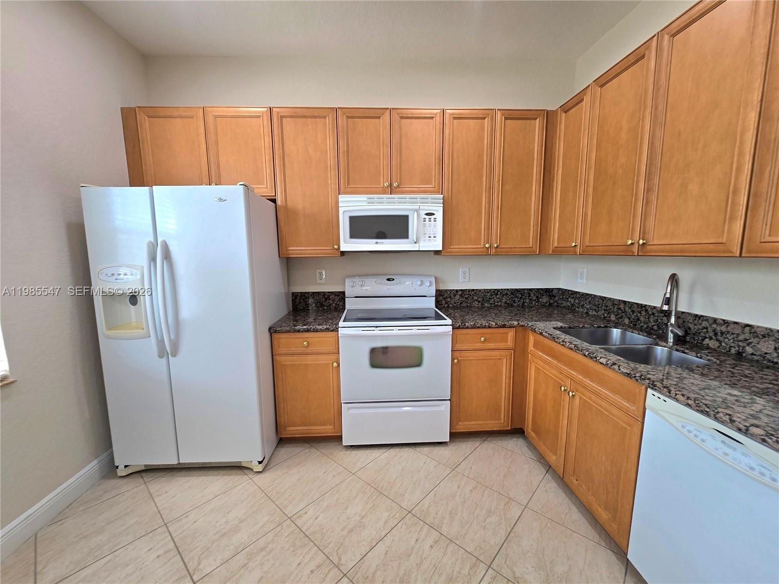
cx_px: 390
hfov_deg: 106.2
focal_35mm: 13
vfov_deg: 89.9
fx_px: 293
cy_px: 292
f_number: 2.2
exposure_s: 1/60.2
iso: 125
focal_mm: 2.2
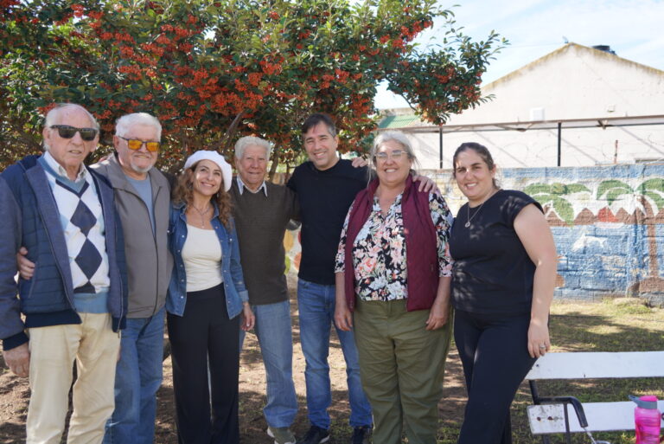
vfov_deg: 41.2
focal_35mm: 32
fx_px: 591
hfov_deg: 58.7
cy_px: 222
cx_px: 332
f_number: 4
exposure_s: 1/200
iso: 100
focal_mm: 32
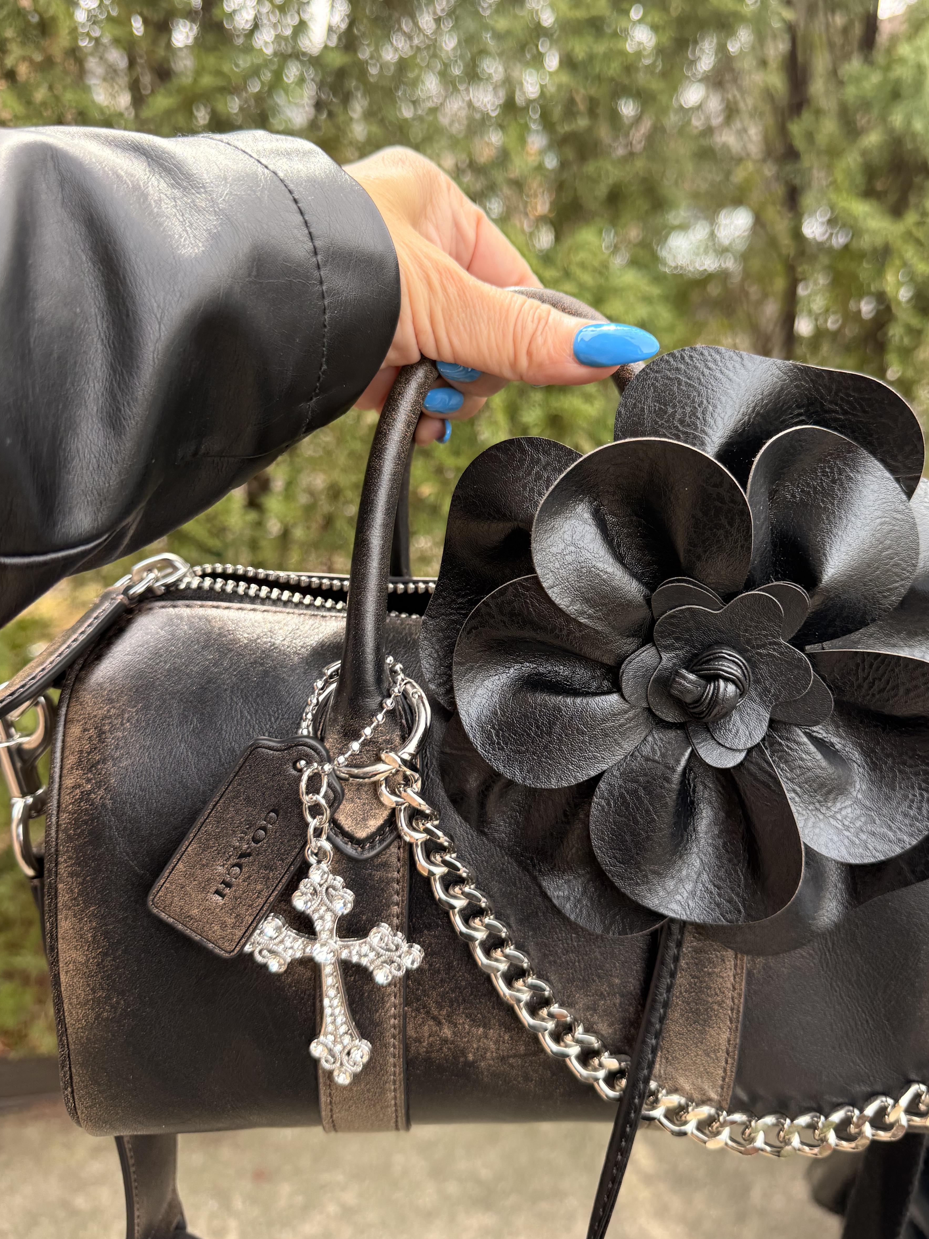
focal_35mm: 29
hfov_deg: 48.0
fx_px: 1038
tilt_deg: -16.0
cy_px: 581
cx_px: 549
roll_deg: +0.6
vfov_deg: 61.6
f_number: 1.78
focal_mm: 6.76
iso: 100
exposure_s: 1/438
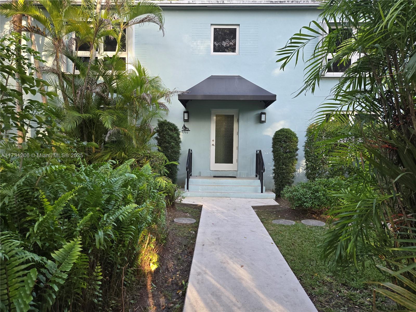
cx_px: 208
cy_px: 156
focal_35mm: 23
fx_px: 276
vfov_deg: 58.9
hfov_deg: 73.9
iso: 160
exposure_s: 1/508
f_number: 1.8
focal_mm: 5.4
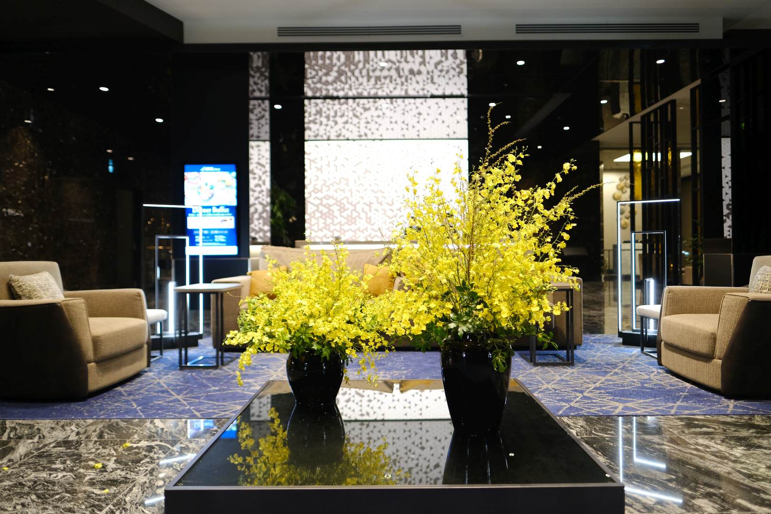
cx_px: 386
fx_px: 514
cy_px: 257
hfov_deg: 73.7
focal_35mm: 24
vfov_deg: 53.1
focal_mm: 16
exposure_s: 1/60
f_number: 1.6
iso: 1000
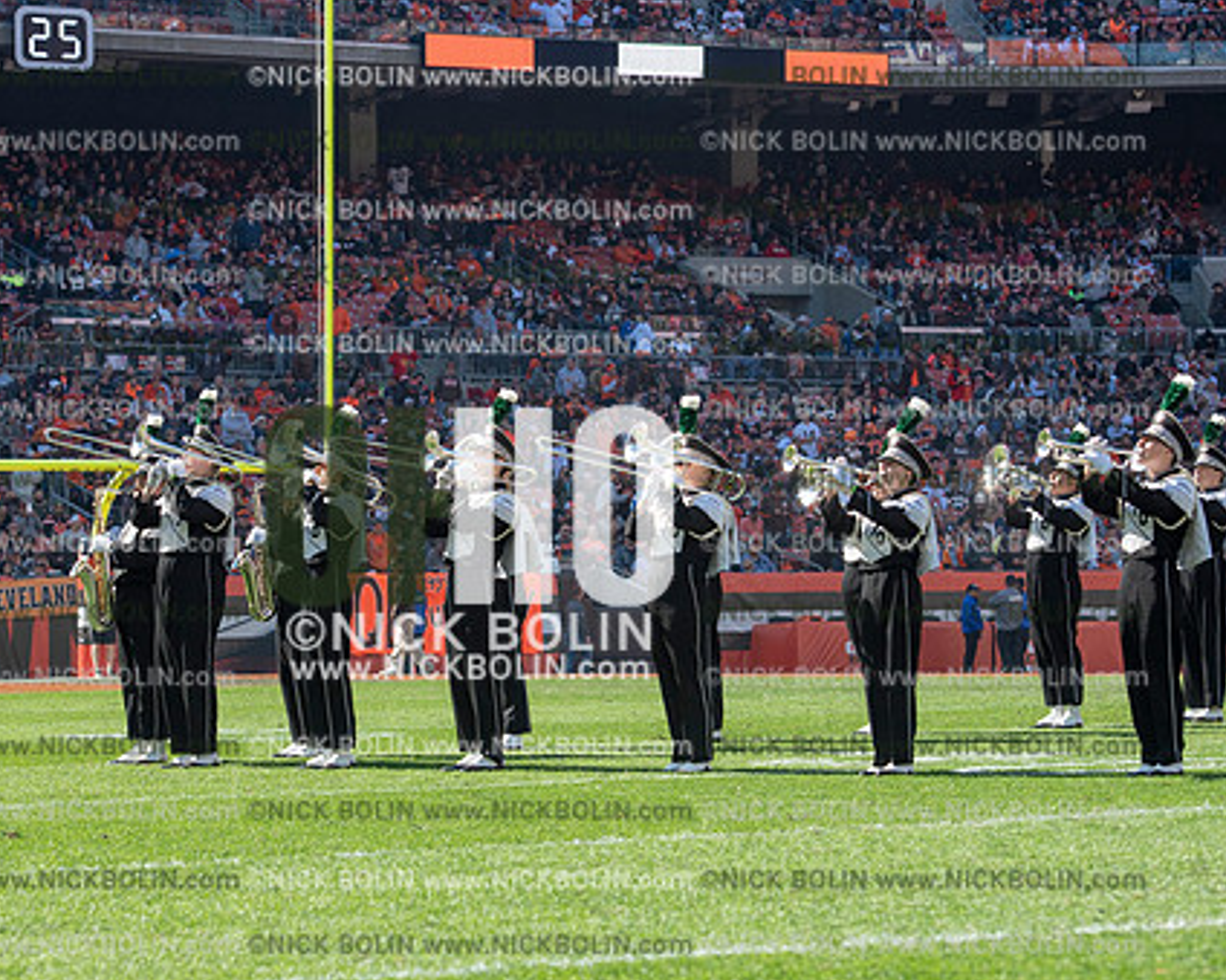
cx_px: 468
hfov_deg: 15.8
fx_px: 4426
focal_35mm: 122
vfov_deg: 12.6
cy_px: 545
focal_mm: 95
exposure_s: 1/2000
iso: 400
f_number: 5
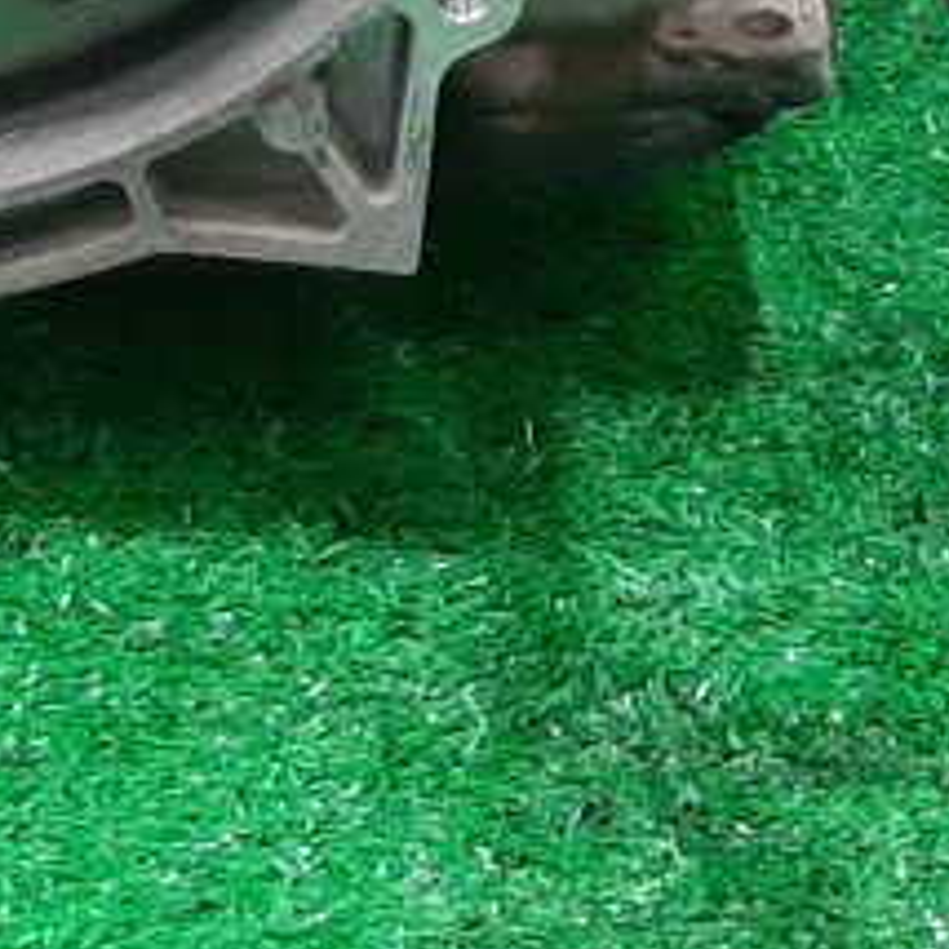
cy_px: -772
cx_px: 191
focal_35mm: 155
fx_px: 4808
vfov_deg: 10.6
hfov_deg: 11.2
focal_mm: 3.93
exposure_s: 1/50
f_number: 1.7
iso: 171
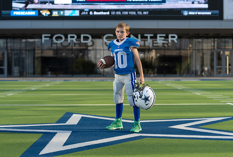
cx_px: 123
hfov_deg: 25.9
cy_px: 75
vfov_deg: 17.7
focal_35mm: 78
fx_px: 507
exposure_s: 1/640
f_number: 2.8
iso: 100
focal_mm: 70
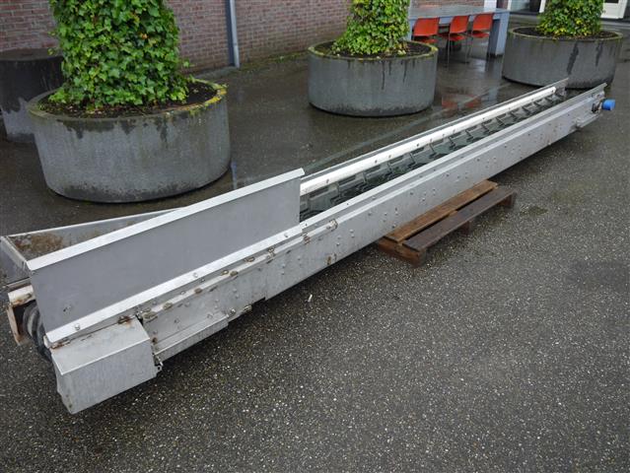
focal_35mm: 30
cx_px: 315
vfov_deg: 46.8
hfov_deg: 59.9
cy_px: 236
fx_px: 546
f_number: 3.5
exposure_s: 1/125
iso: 160
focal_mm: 15
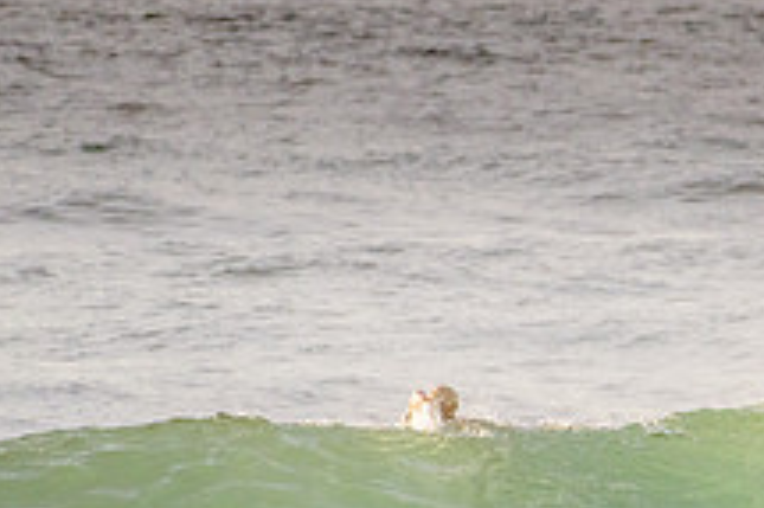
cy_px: 553
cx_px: 1075
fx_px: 35074
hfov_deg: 1.2
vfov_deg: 0.8
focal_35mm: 1654
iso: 560
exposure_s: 1/2000
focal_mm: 500
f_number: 5.6
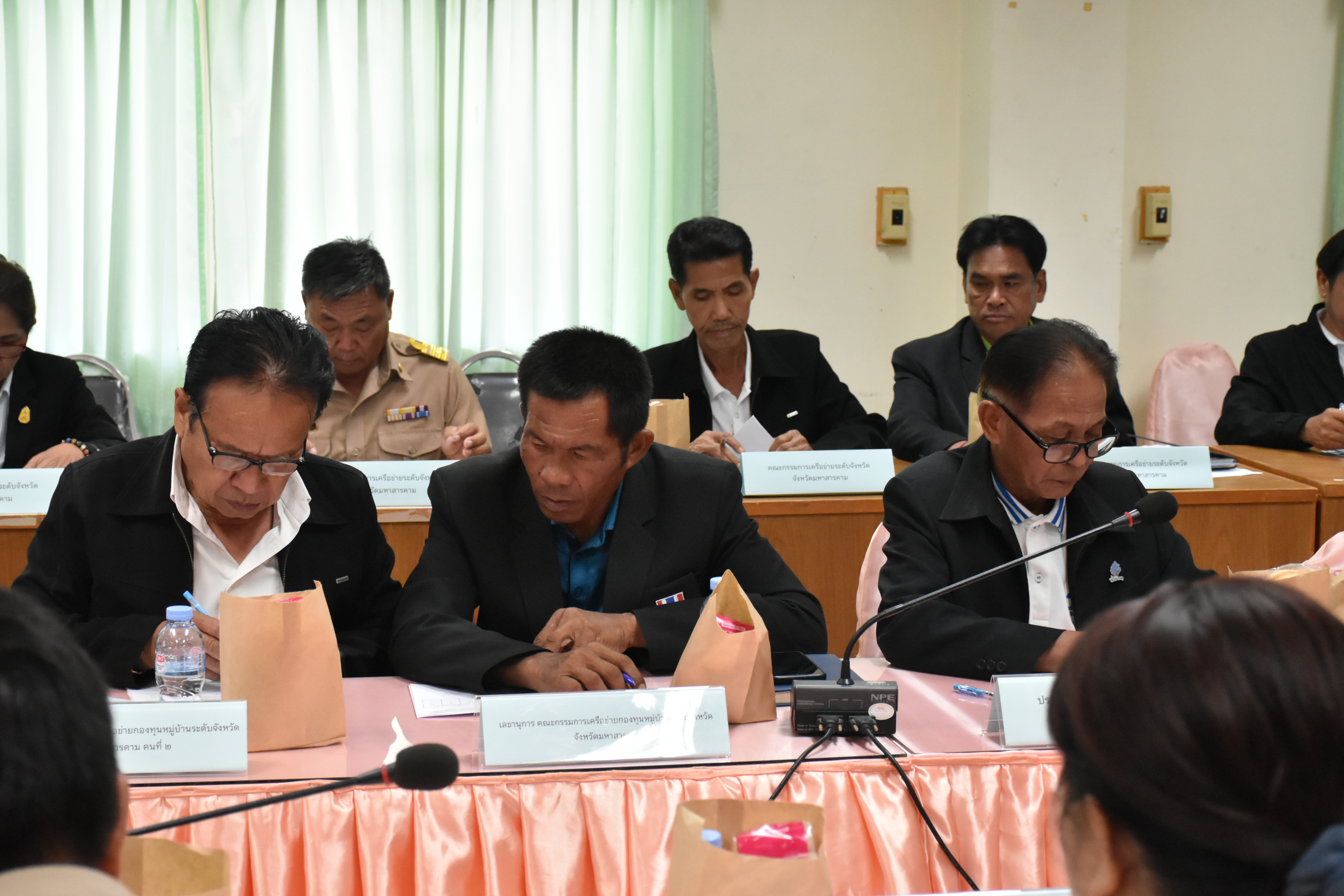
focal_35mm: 72
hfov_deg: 28.1
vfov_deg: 18.9
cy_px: 448
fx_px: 2688
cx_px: 672
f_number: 6.3
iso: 3200
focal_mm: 48
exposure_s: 1/160
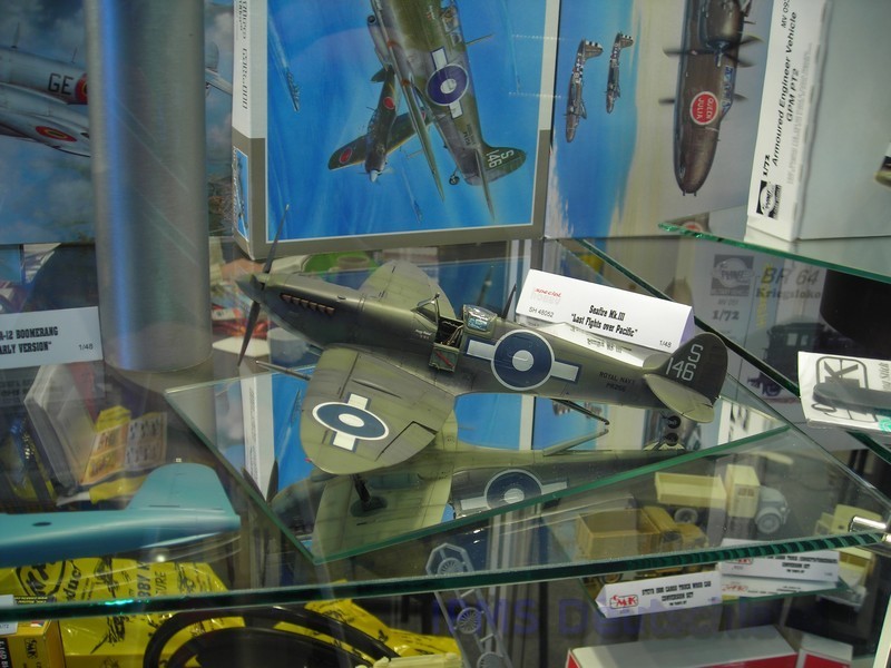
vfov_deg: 37.7
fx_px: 978
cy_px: 334
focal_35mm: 38
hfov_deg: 49.0
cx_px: 446
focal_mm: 6.3
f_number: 3.2
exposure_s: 1/6.9
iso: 50
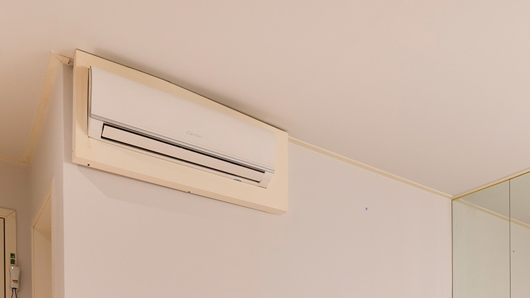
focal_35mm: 33
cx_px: 376
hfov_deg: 57.4
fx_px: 464
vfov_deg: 29.7
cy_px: 371
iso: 100
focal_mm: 12
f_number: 9
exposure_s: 2
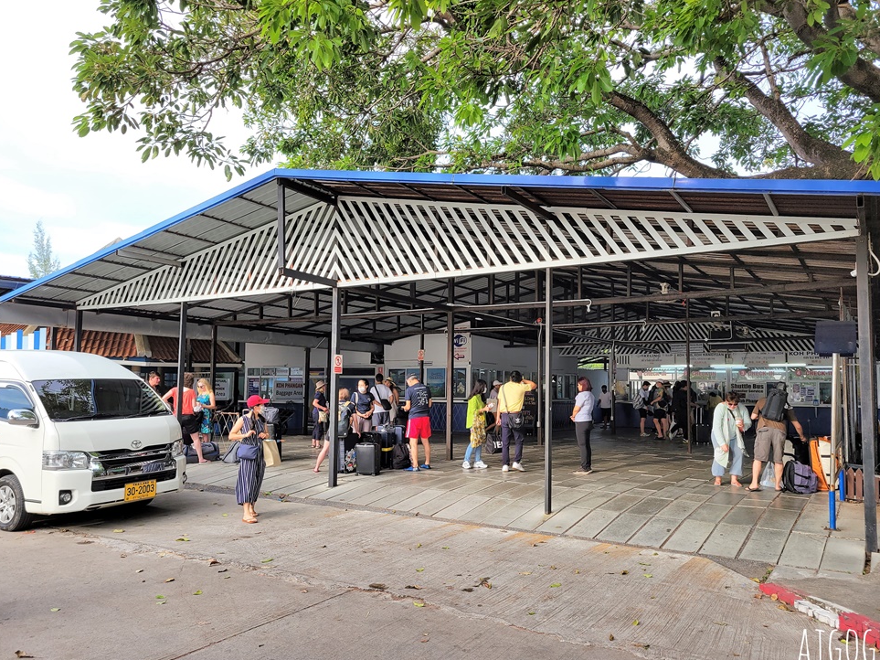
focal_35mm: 27
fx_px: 686
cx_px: 445
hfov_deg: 65.3
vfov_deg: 51.3
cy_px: 335
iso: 40
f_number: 1.8
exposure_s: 1/531
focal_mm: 5.4
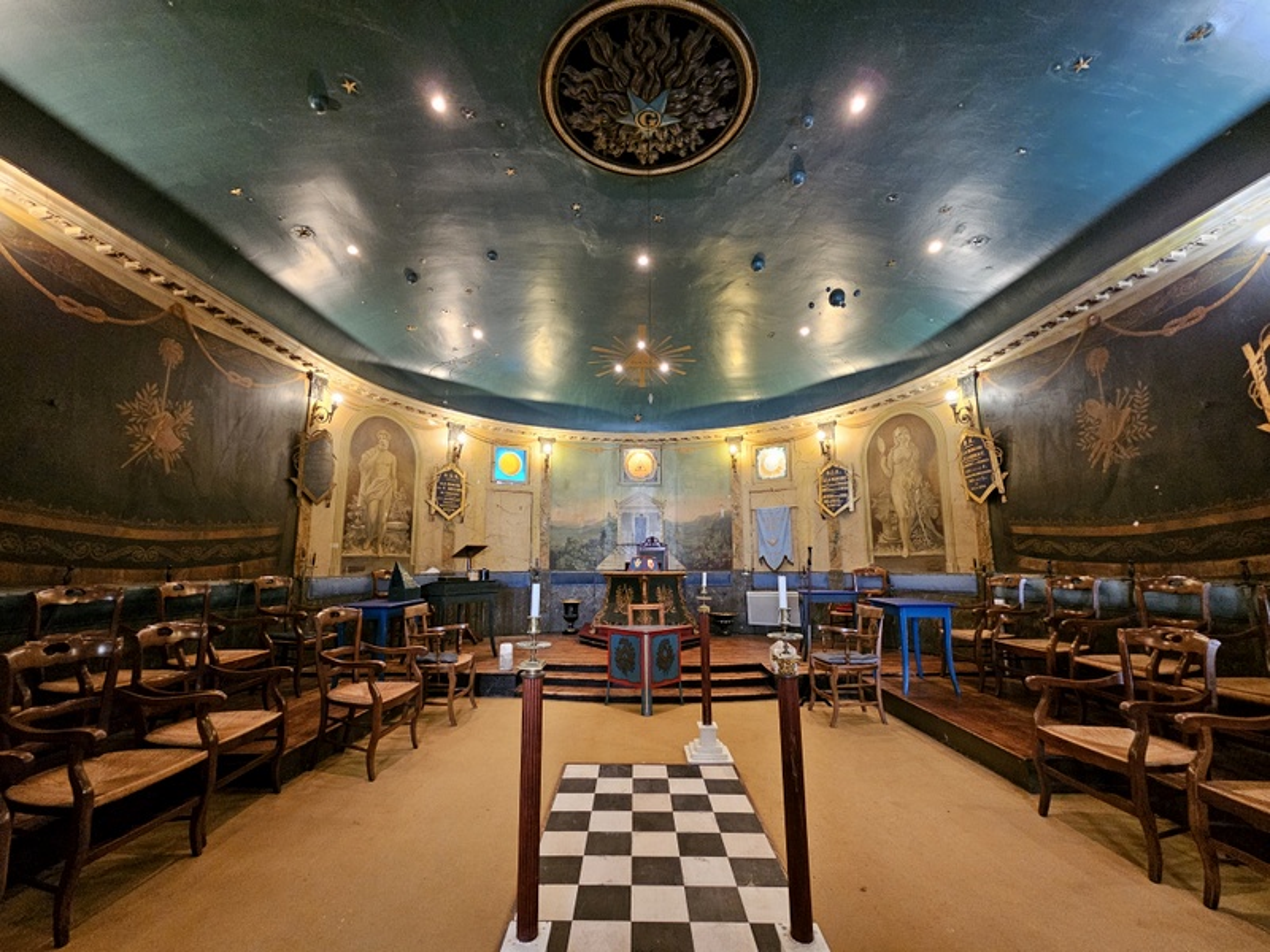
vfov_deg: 89.9
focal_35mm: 13
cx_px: 635
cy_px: 476
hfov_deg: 106.2
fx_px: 477
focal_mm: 2.2
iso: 640
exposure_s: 1/33.3
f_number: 2.2
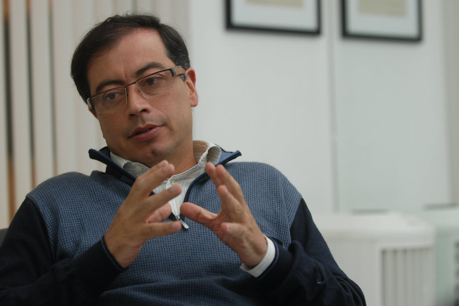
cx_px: 230
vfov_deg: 13.0
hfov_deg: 19.5
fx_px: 1338
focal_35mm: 105
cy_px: 153
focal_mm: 70
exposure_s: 1/250
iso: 160
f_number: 3.2
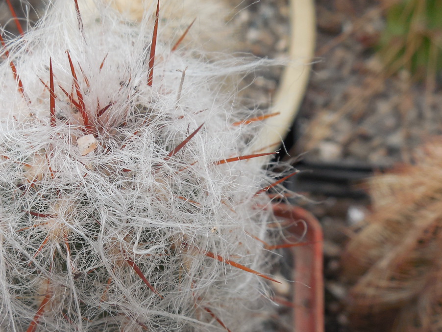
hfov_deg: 34.3
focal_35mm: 55
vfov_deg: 26.5
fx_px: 702
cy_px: 210
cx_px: 118
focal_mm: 5.6
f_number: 3.6
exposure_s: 1/60
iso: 125
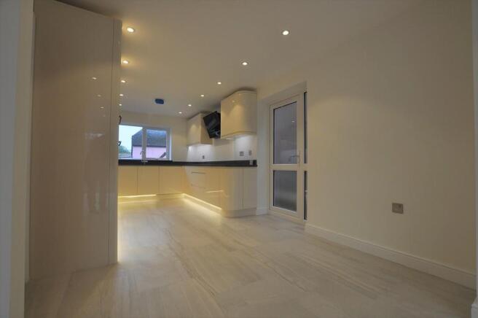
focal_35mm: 15
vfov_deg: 77.2
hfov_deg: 100.4
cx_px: 239
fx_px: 199
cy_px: 159
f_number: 5
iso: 400
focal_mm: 10
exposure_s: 1/100
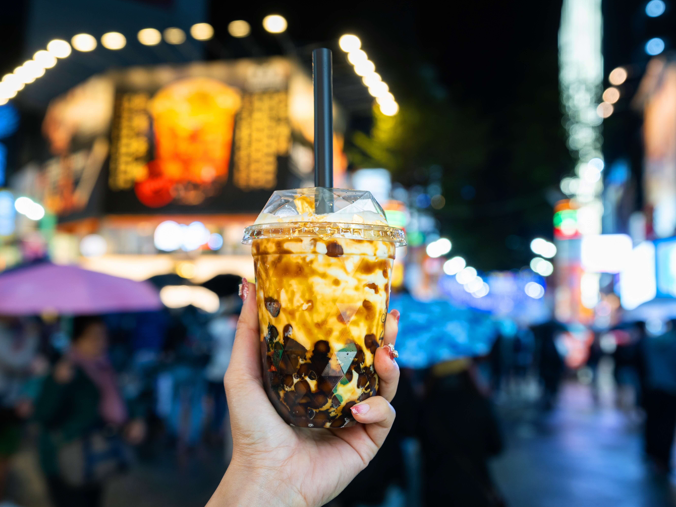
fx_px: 742
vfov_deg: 37.7
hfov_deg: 49.0
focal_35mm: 38
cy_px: 253
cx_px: 322
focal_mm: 35
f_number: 4
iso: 200
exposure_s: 1/40
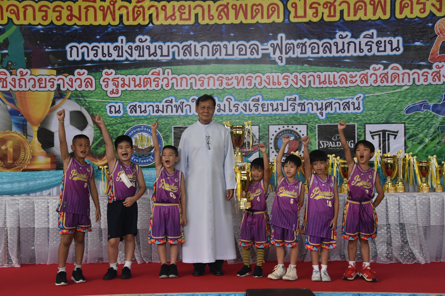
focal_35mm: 48
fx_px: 593
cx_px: 222
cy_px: 148
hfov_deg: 41.1
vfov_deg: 28.1
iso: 3200
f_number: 8
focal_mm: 48
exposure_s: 1/250
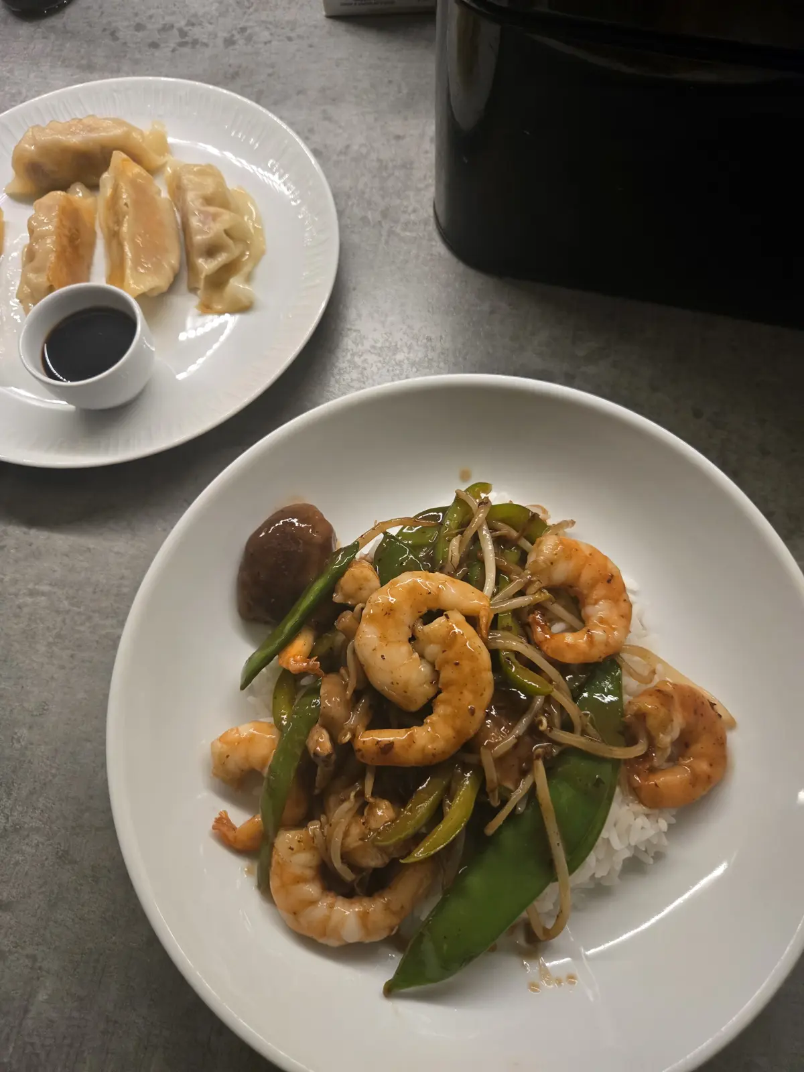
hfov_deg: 58.9
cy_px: 536
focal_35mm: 23
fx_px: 712
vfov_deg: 73.9
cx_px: 402
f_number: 1.8
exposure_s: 1/100
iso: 400
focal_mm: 5.4
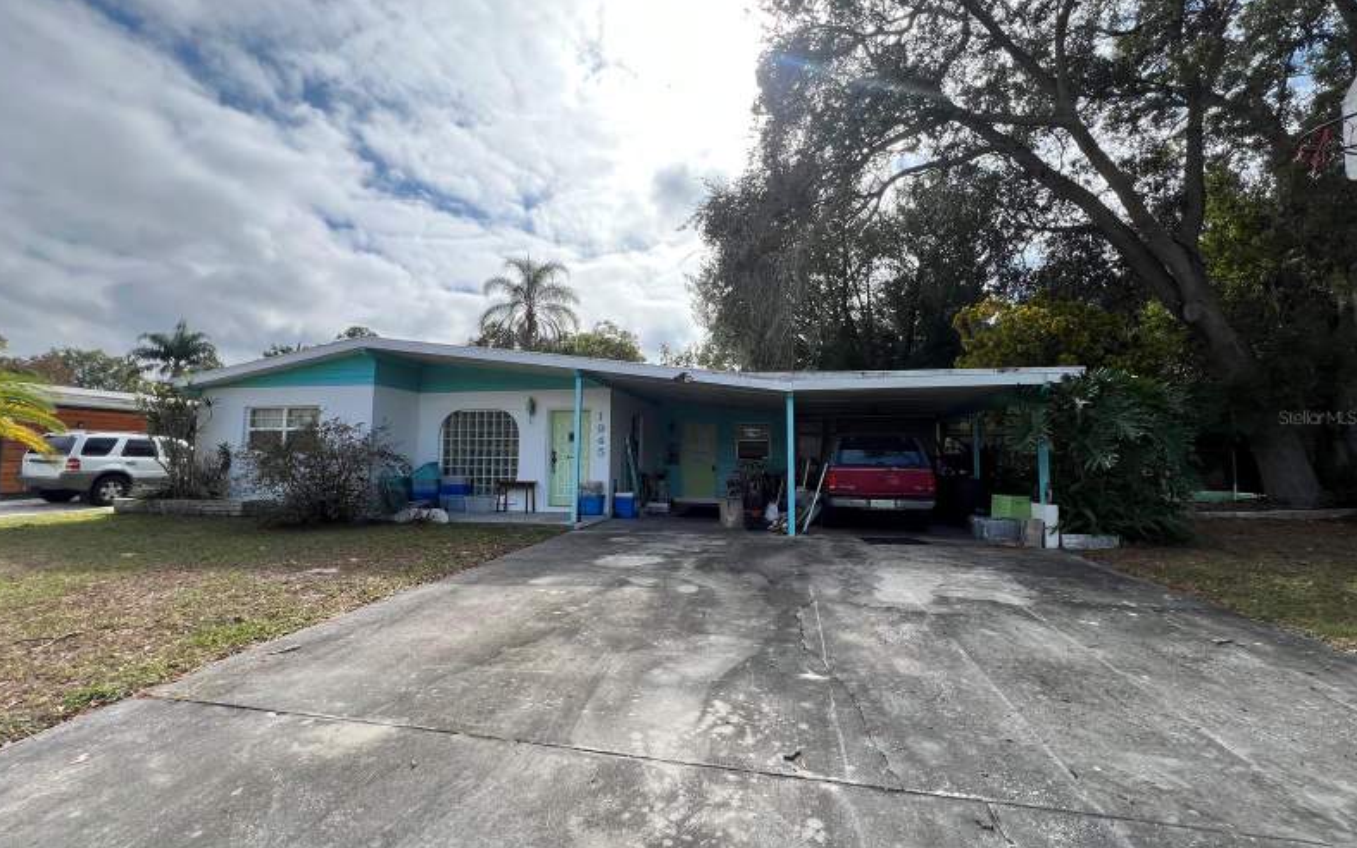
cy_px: 417
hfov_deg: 105.3
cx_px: 671
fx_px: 518
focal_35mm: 14
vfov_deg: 78.6
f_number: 1.8
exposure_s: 1/1263
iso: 32
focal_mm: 1.57
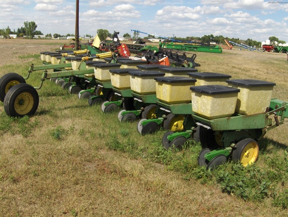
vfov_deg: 40.8
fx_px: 292
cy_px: 108
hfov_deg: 52.6
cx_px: 144
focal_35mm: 35
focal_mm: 7.5
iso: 100
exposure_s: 1/495
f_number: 6.9
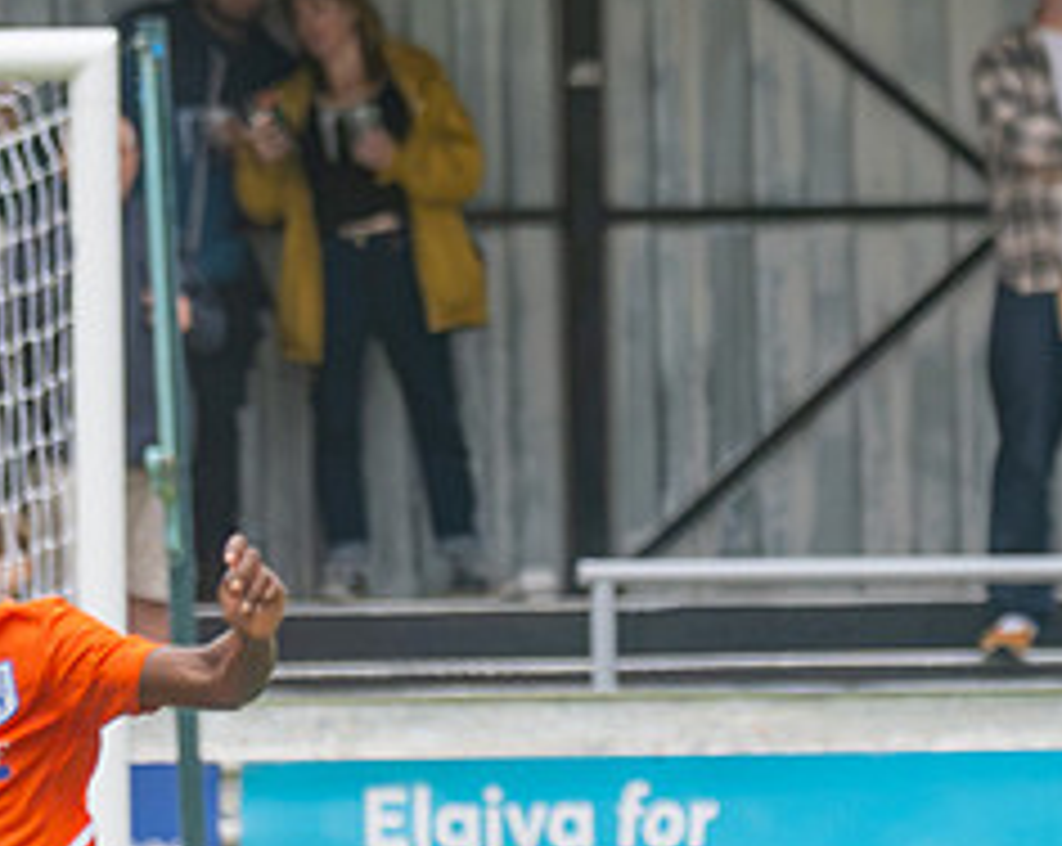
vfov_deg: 1.0
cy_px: 736
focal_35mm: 1602
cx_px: 609
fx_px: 50269
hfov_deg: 1.2
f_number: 2.8
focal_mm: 220
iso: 560
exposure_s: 1/1250
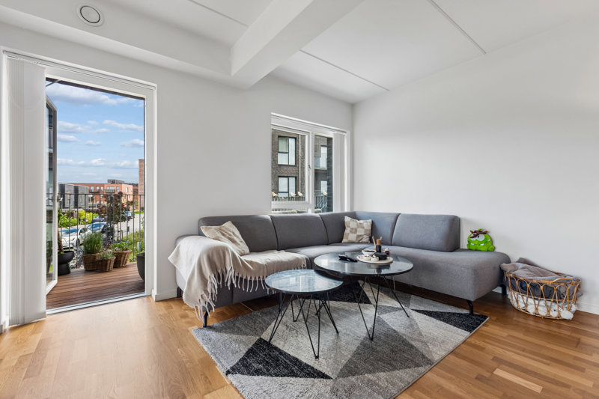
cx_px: 300
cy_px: 200
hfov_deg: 96.7
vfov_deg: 73.7
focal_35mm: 16
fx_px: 266
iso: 200
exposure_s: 1/6
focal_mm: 16
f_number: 10
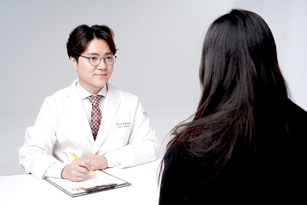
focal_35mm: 48
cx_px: 154
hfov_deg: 41.1
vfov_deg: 28.1
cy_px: 102
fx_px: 410
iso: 100
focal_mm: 48
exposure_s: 1/125
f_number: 6.3
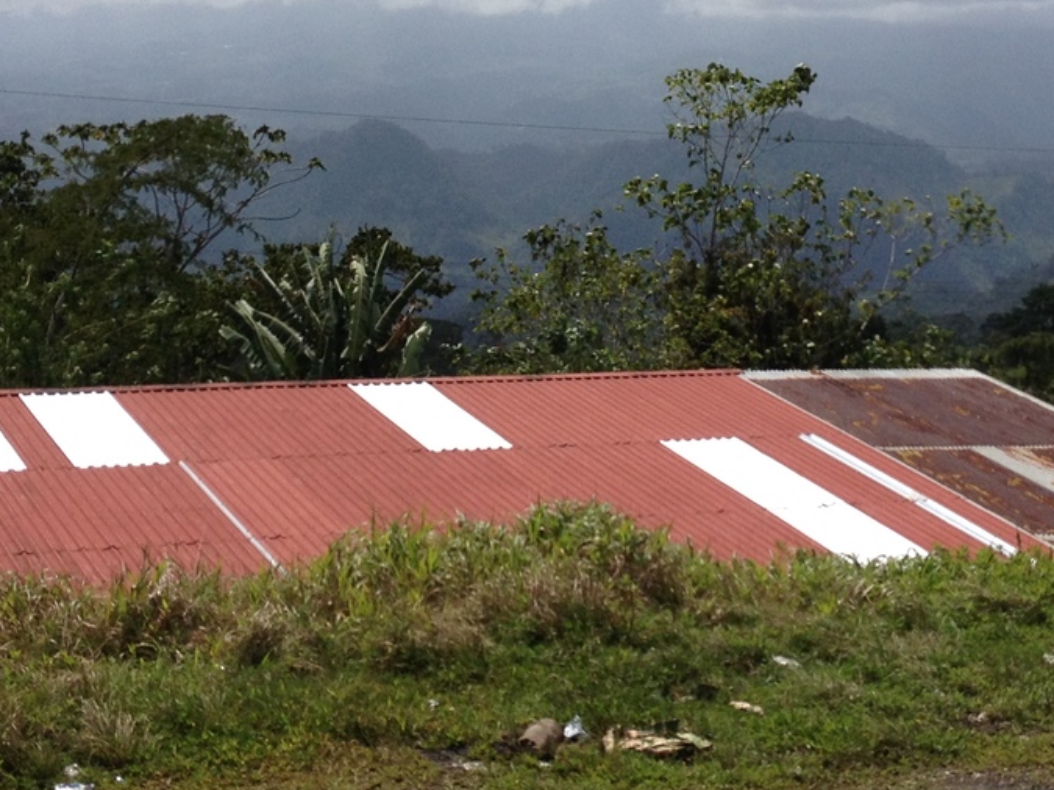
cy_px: 181
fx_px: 2527
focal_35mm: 83
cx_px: 576
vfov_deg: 17.7
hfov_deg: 23.6
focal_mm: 4.28
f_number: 2.4
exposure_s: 1/3690
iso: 50
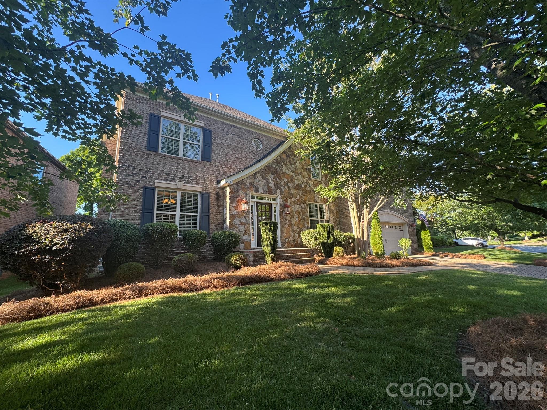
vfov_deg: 85.7
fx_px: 221
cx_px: 274
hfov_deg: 102.1
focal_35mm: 14
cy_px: 205
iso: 40
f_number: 2.2
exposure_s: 1/125
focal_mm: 2.22
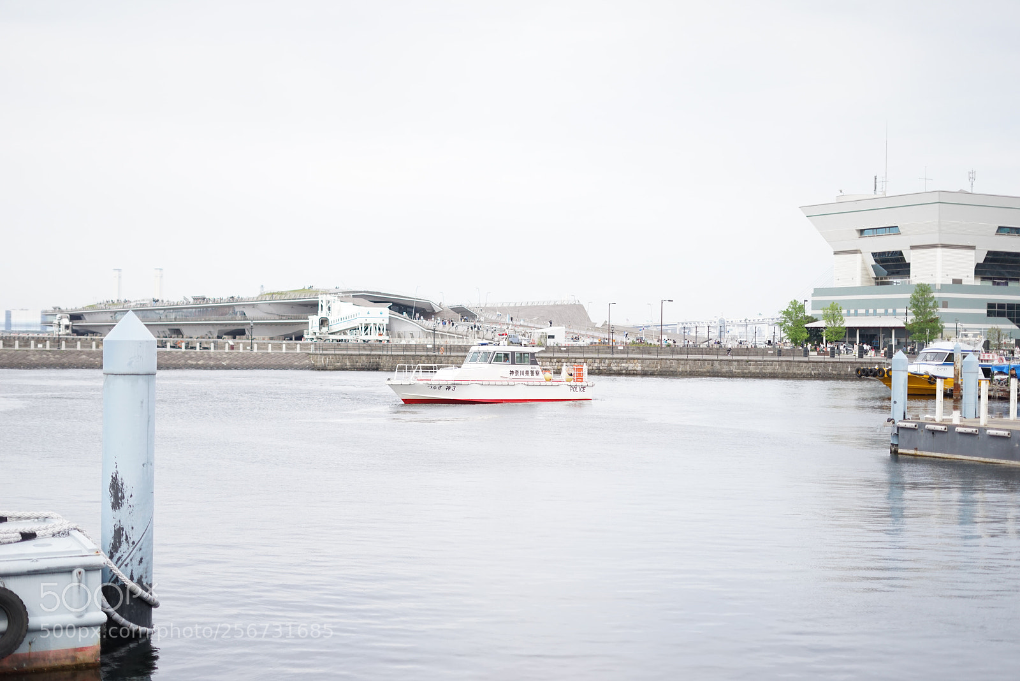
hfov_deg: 39.6
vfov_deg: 27.0
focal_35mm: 50
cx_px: 510
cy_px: 340
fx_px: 1417
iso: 500
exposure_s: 1/6400
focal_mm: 50
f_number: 2
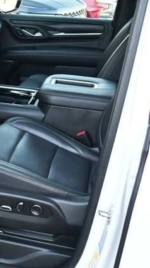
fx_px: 404
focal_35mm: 57
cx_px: -24
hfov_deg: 19.9
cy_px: 134
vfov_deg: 36.6
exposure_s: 1/200
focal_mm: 18
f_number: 3.5
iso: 800
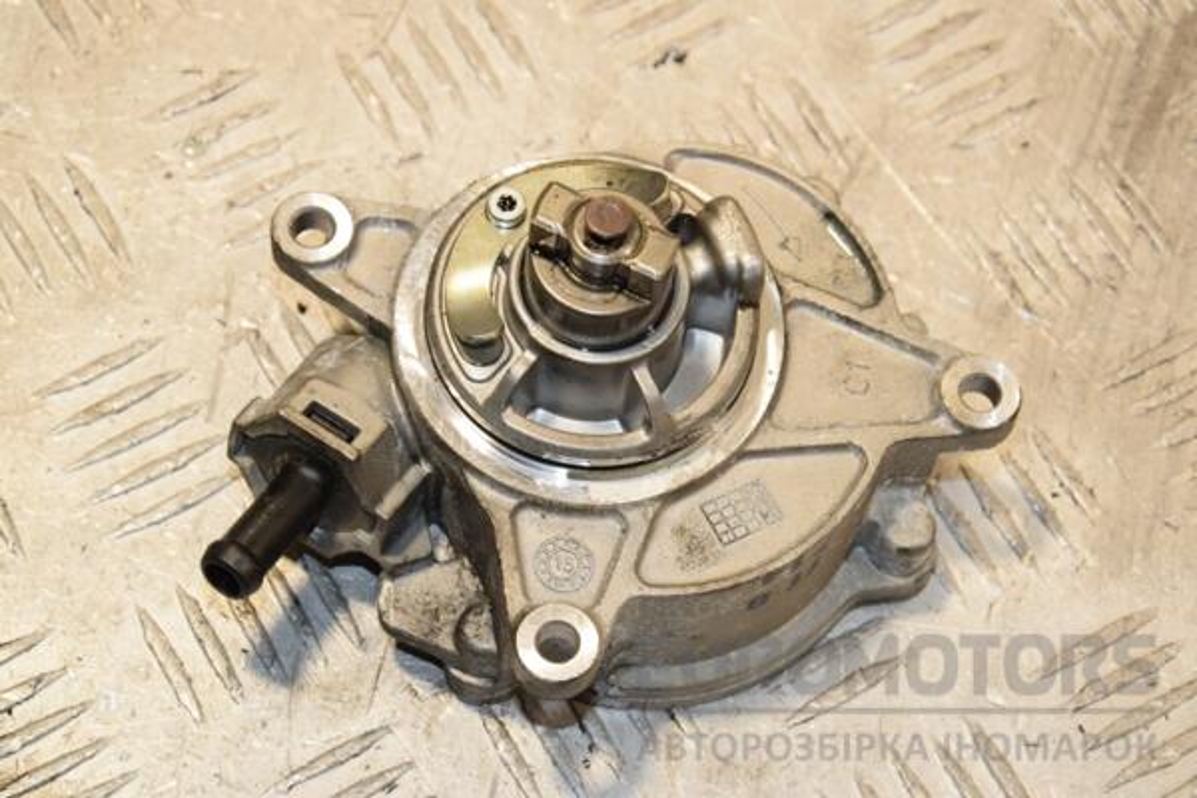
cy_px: 399
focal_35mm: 105
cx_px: 598
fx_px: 3491
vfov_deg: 13.0
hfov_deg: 19.5
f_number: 8
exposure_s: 1/200
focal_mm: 70
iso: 800
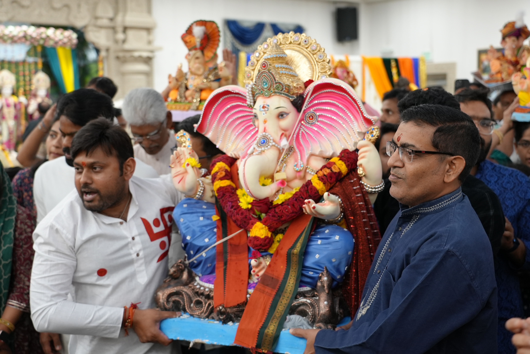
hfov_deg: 42.7
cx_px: 265
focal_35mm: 46
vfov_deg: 29.3
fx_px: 678
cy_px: 177
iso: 2500
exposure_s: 1/160
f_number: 4
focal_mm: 46
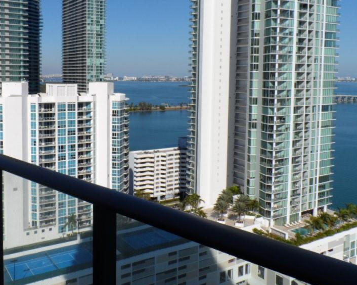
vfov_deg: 43.0
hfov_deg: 52.1
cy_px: 105
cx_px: 126
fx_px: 359
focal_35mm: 34
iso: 80
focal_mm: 4
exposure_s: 1/1000
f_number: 4.5
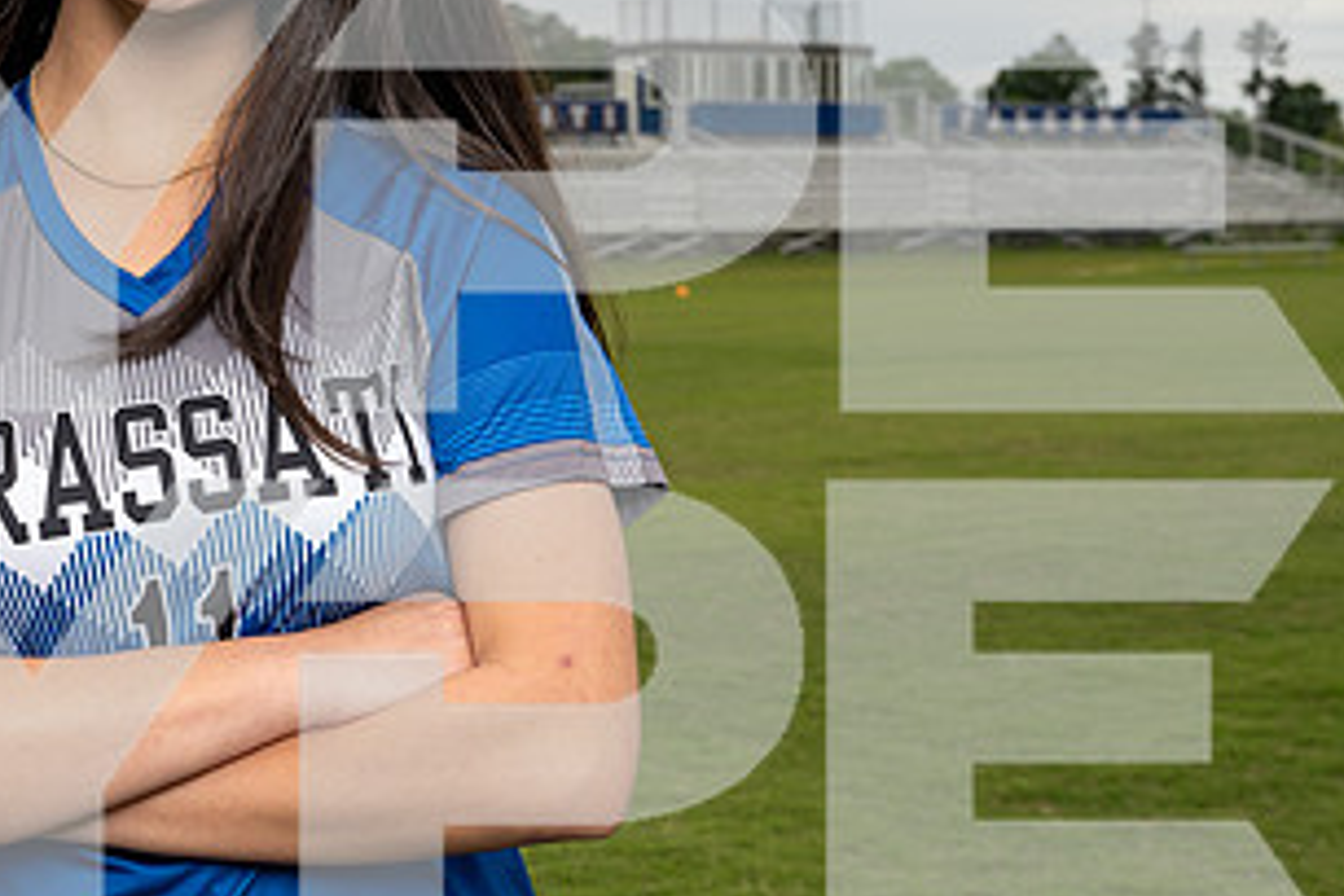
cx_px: 228
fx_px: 2762
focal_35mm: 74
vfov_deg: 18.3
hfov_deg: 26.7
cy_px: 182
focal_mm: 39
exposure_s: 1/250
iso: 250
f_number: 7.1
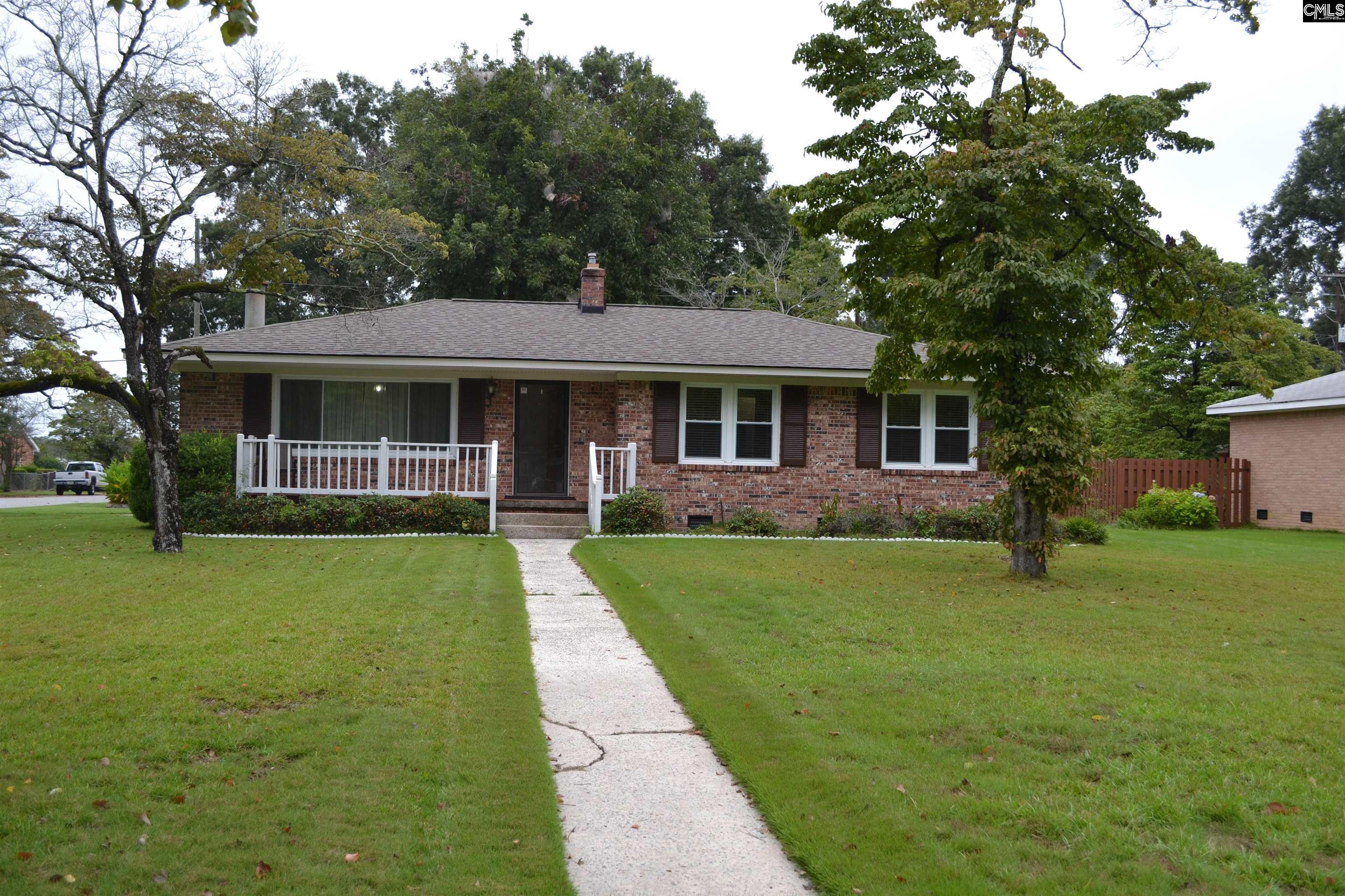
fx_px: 1233
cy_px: 448
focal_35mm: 33
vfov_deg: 40.0
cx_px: 672
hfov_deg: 57.2
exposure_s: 1/125
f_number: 5.6
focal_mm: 22
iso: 160
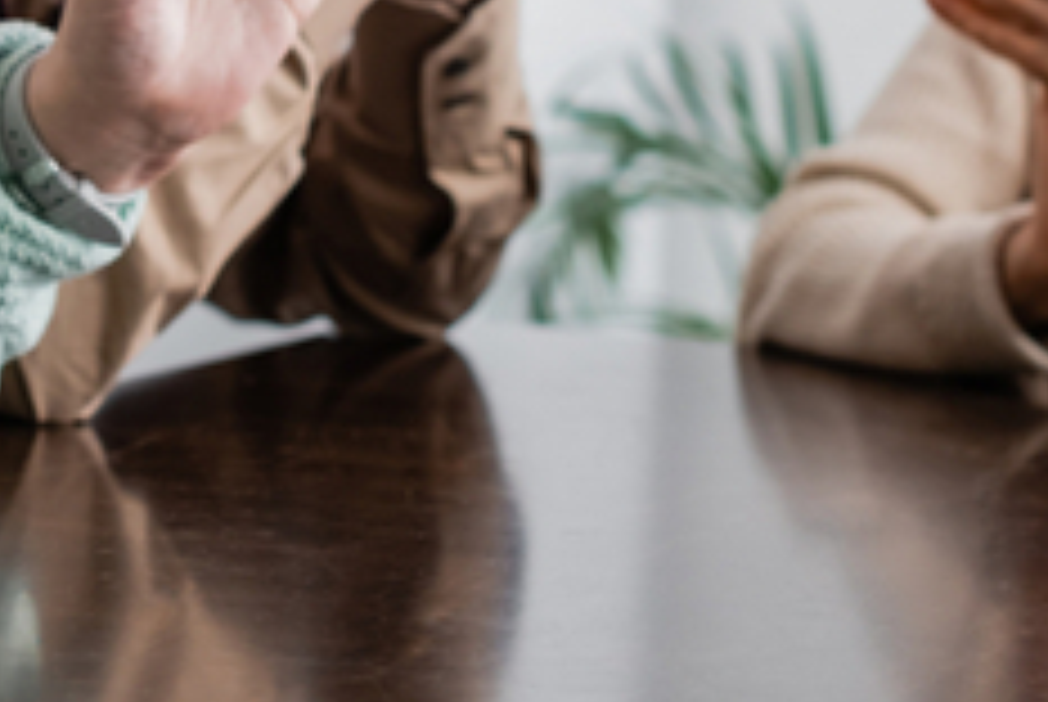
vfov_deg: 7.5
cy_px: -428
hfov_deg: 11.4
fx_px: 5247
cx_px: 171
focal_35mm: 180
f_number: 3.5
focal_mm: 50
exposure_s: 1/200
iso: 160
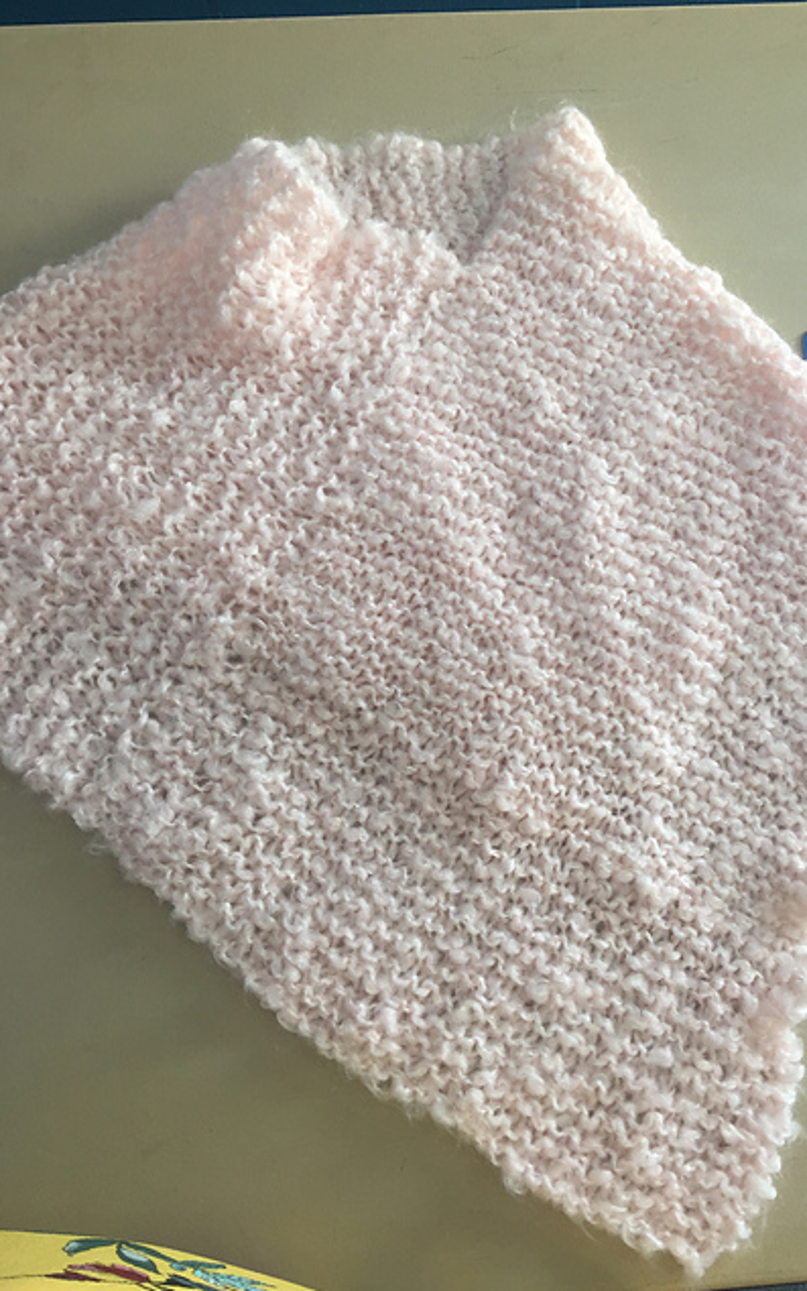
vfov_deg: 61.2
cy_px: 647
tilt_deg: -76.4
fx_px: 1091
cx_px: 457
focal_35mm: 31
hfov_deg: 40.5
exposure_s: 1/120
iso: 40
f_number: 2.2
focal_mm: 4.15
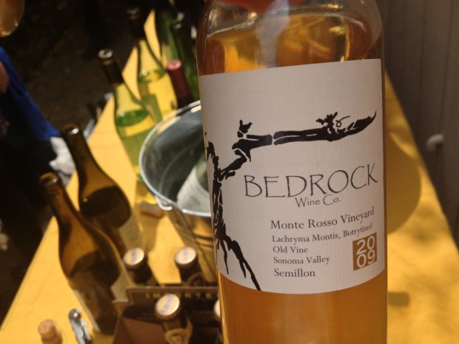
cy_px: 172
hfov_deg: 52.6
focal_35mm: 35
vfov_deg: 40.7
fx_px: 464
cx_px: 230
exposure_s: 1/1577
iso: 50
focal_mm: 4.28
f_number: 2.4
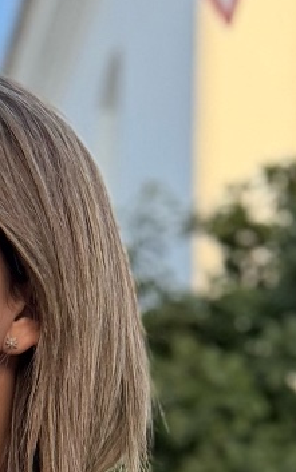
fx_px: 2269
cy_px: 1282
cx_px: -173
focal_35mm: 176
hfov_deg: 7.3
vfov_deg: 9.8
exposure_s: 1/967
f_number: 1.78
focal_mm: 6.76
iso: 100
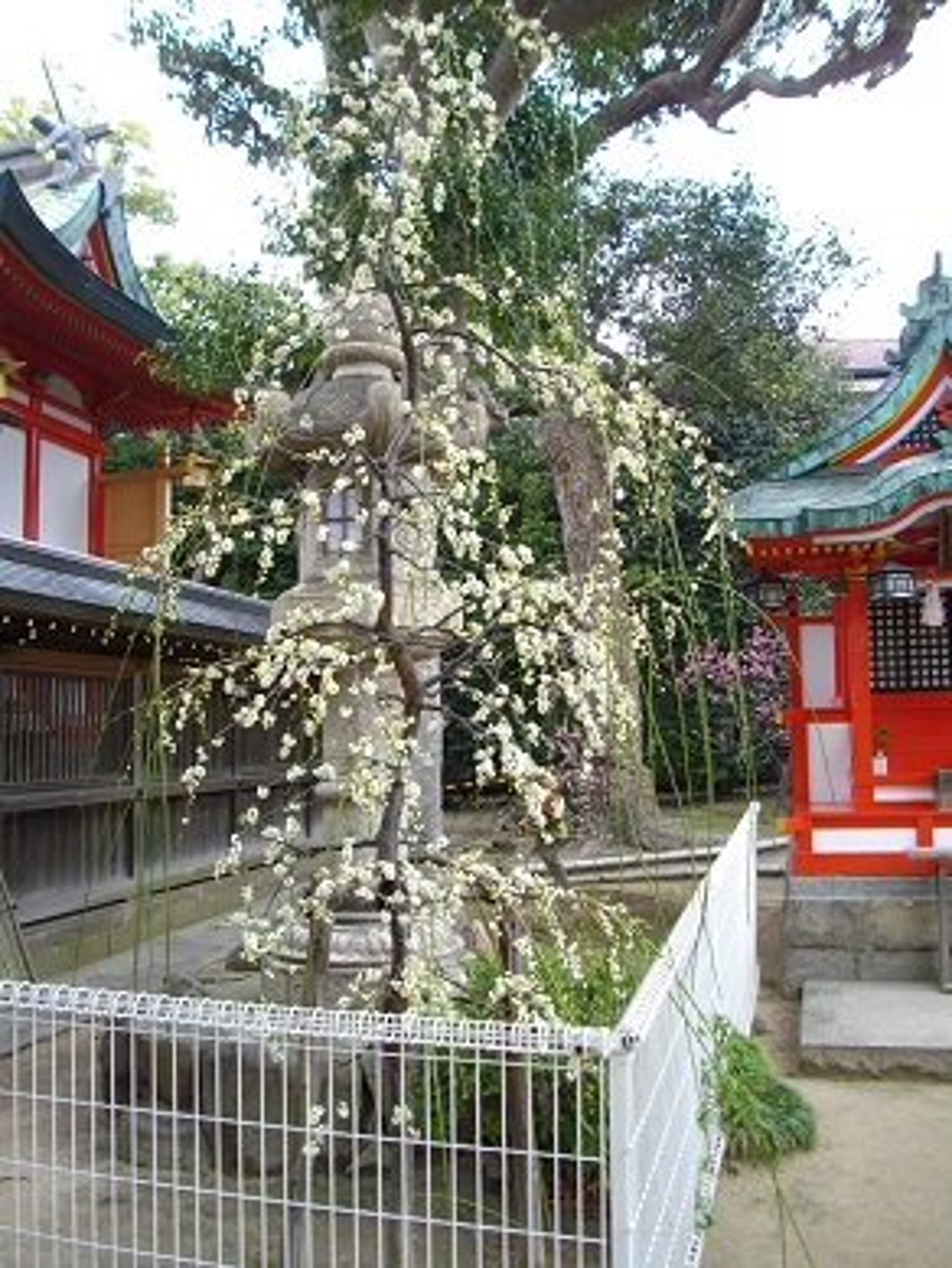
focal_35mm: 32
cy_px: 634
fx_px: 1173
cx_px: 476
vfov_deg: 56.8
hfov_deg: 44.2
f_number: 2.9
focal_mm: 5.7
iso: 200
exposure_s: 1/80
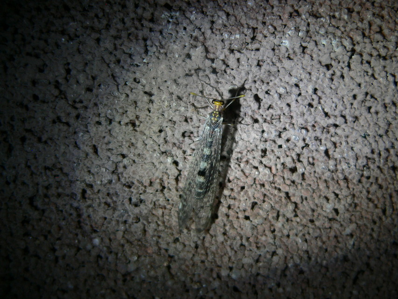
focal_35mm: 82
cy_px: 150
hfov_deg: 23.8
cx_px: 199
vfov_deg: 18.0
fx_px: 943
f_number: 2.8
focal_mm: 13.7
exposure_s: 1/100
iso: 150
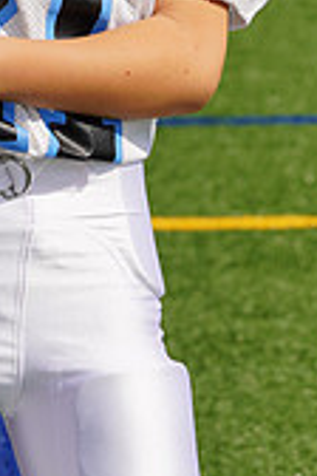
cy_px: -201
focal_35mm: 678
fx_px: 8955
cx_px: -116
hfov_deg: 2.0
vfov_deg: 3.0
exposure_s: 1/250
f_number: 13
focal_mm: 196
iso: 100
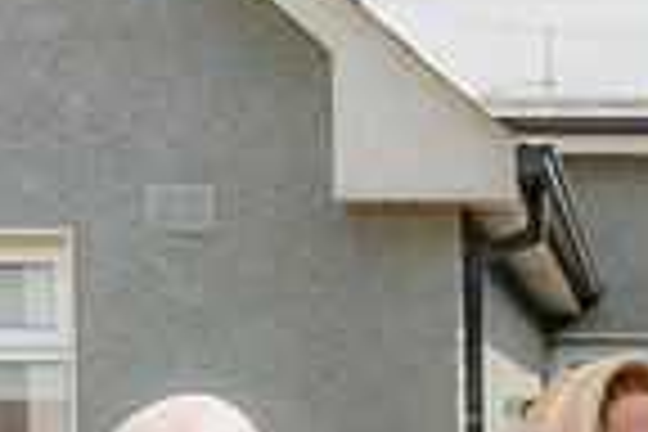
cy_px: 659
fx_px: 1764
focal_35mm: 98
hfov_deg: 20.2
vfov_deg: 13.2
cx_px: 644
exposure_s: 1/1600
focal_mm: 24
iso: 160
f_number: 2.8
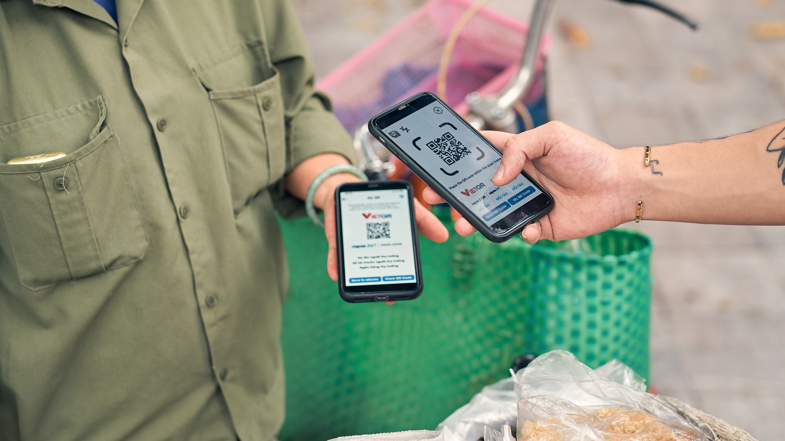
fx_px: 1395
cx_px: 438
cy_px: 225
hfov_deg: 31.4
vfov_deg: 18.0
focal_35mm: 67
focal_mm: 35
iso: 100
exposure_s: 1/200
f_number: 1.4
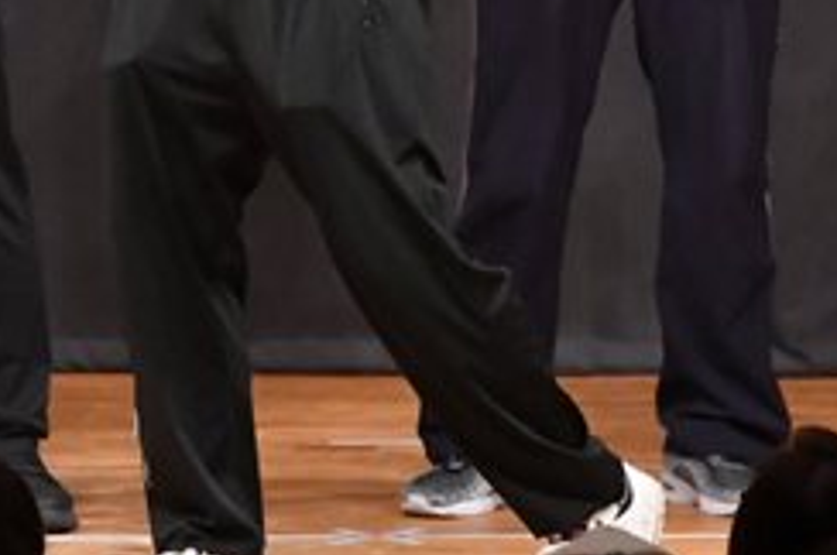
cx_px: 46
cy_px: -161
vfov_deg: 1.7
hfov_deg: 2.5
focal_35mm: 810
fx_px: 18807
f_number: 5.6
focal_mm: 170
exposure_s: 1/400
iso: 7200
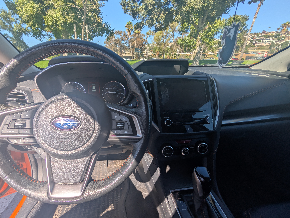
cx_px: 132
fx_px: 117
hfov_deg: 101.7
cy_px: 114
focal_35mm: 14
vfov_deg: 85.8
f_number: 1.7
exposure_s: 1/1779
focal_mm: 2.02
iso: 46
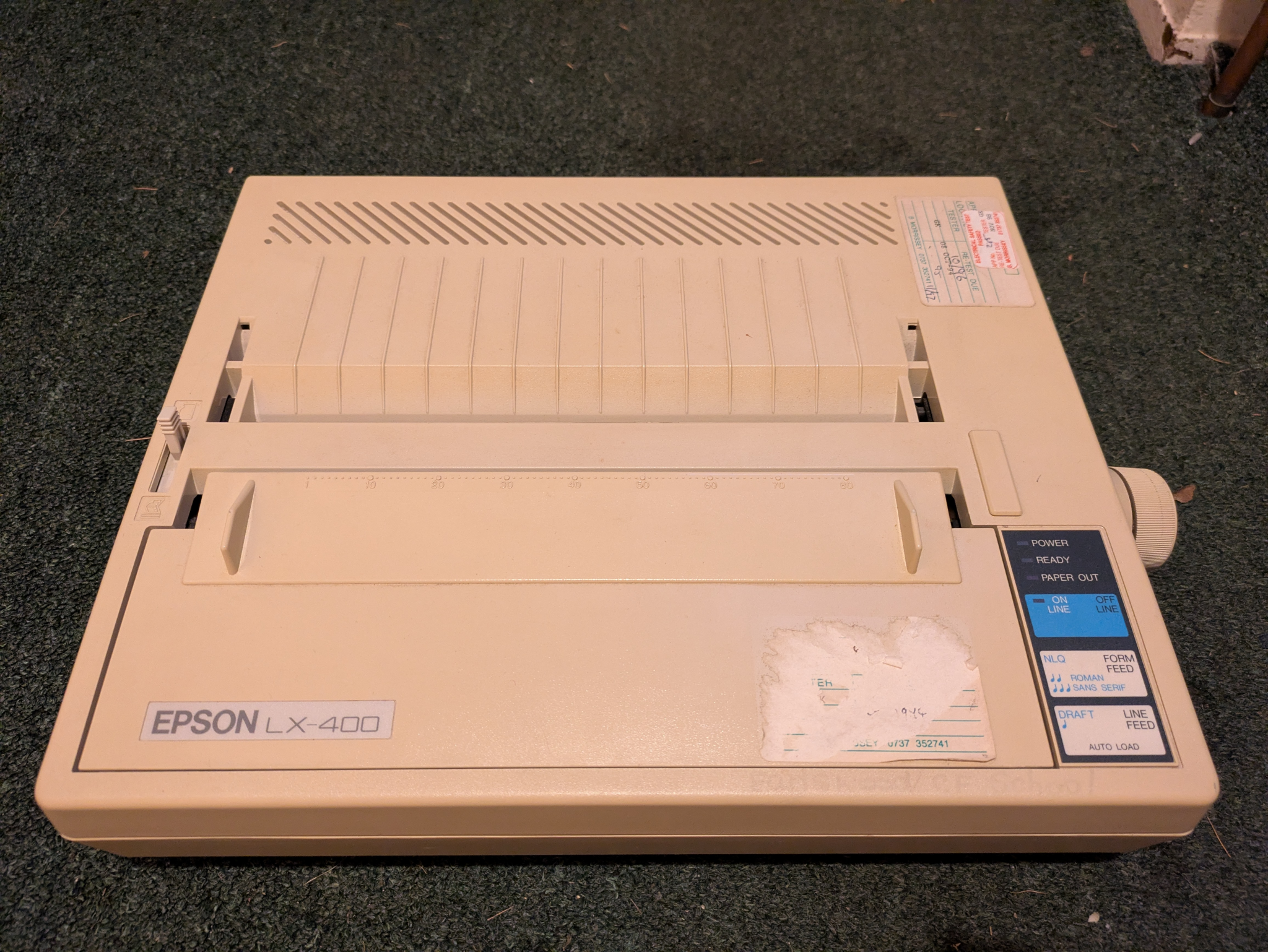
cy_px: 476
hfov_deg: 69.4
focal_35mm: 25
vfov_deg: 54.9
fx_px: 916
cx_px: 634
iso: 691
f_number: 1.89
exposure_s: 1/25
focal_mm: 5.43
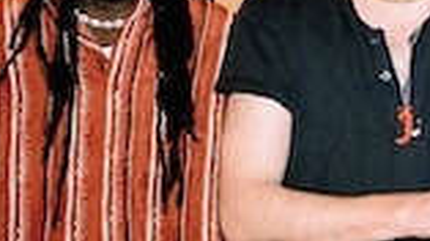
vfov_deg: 9.9
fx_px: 1390
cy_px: 68
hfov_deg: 17.3
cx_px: 394
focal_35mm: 122
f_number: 2.8
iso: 6400
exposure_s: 1/125
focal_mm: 25.6
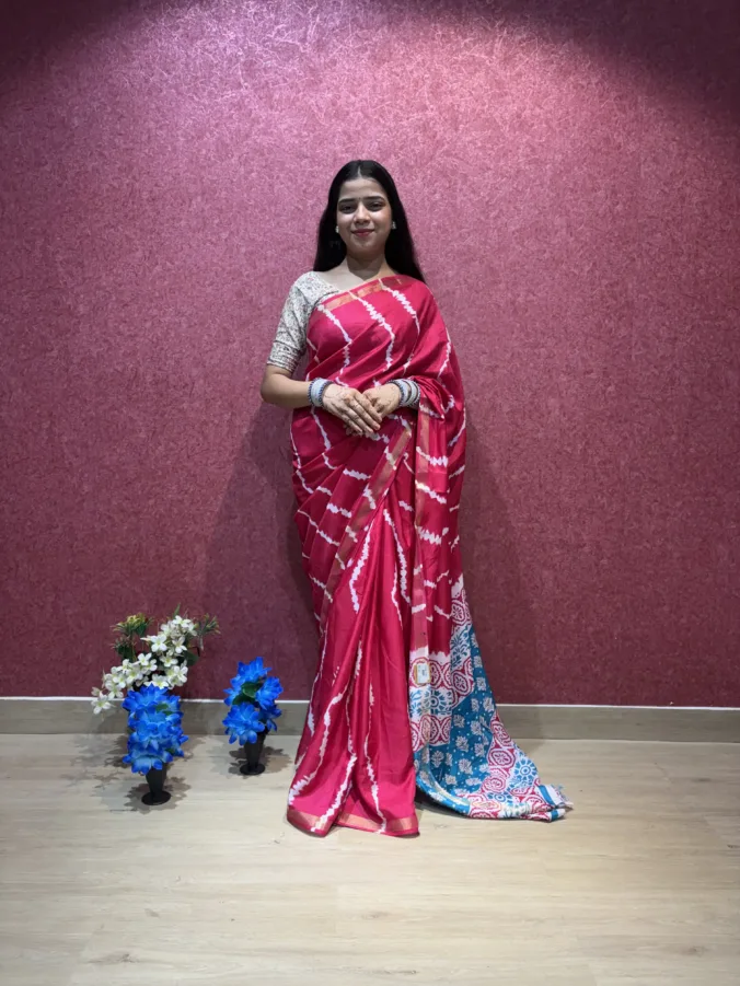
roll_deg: -0.8
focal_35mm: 26
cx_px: 370
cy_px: 493
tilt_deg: -5.0
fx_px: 741
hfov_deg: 53.1
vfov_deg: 67.3
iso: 50
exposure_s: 1/100
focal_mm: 5.96
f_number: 1.6
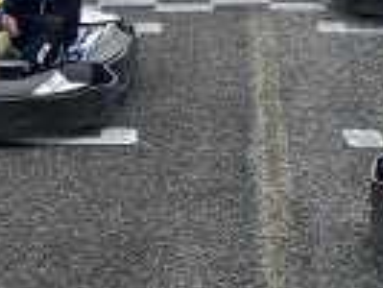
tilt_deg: -4.9
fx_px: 2303
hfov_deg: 9.5
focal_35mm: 208
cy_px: -78
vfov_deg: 7.1
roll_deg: +0.7
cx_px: 24
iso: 32
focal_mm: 4.25
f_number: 1.8
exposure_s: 1/1429
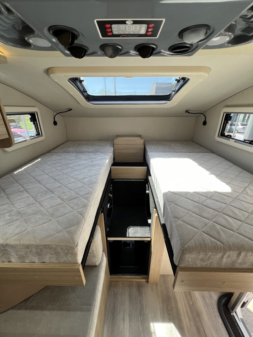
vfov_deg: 106.2
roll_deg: +0.4
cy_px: 168
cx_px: 126
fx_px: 127
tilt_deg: -24.4
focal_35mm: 13
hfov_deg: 89.9
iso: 32
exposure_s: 1/106
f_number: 1.8
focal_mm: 1.57
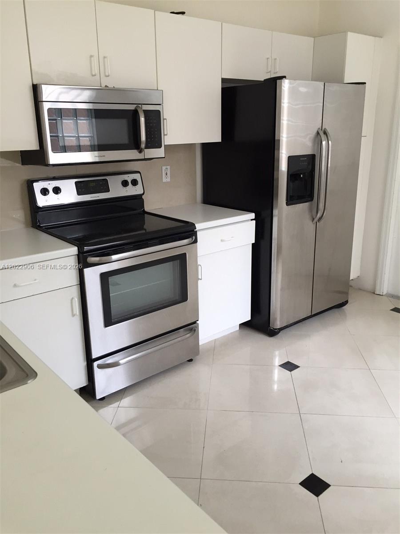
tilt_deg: -17.4
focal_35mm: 29
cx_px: 200
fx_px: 447
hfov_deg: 48.2
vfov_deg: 61.7
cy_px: 267
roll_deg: +1.5
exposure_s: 1/30
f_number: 2.2
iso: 80
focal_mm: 4.15
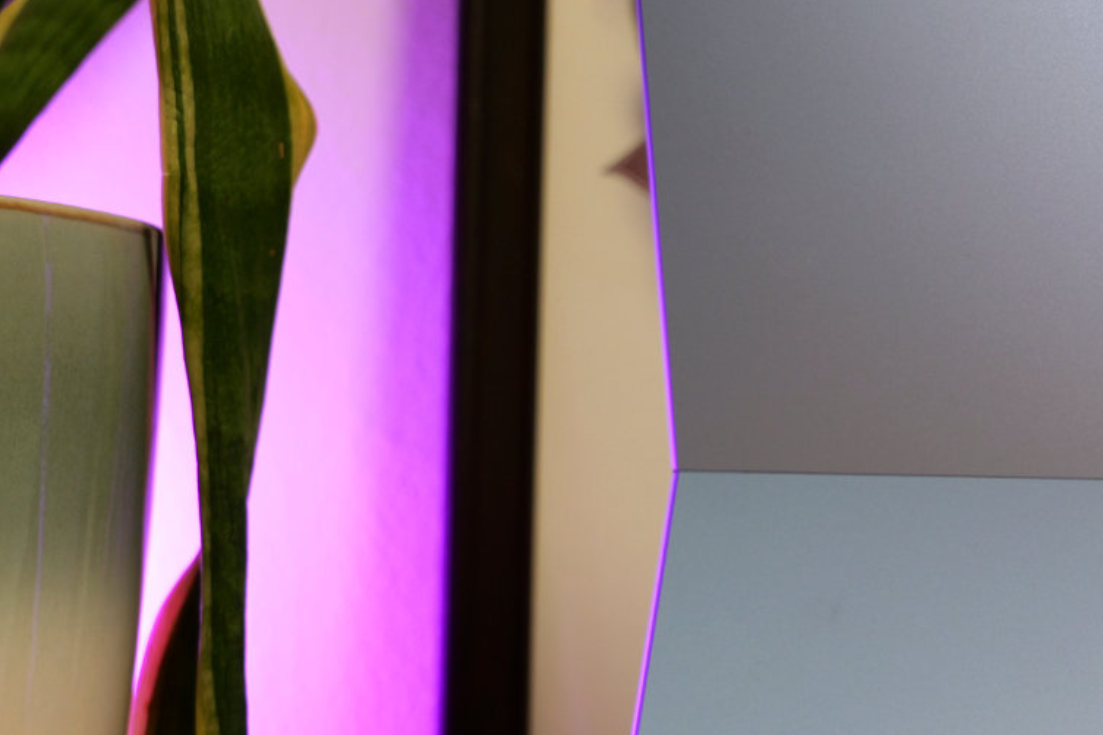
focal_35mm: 93
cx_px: 1358
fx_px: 2849
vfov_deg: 14.7
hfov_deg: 20.4
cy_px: 454
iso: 640
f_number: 5
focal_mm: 35
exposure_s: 1/100
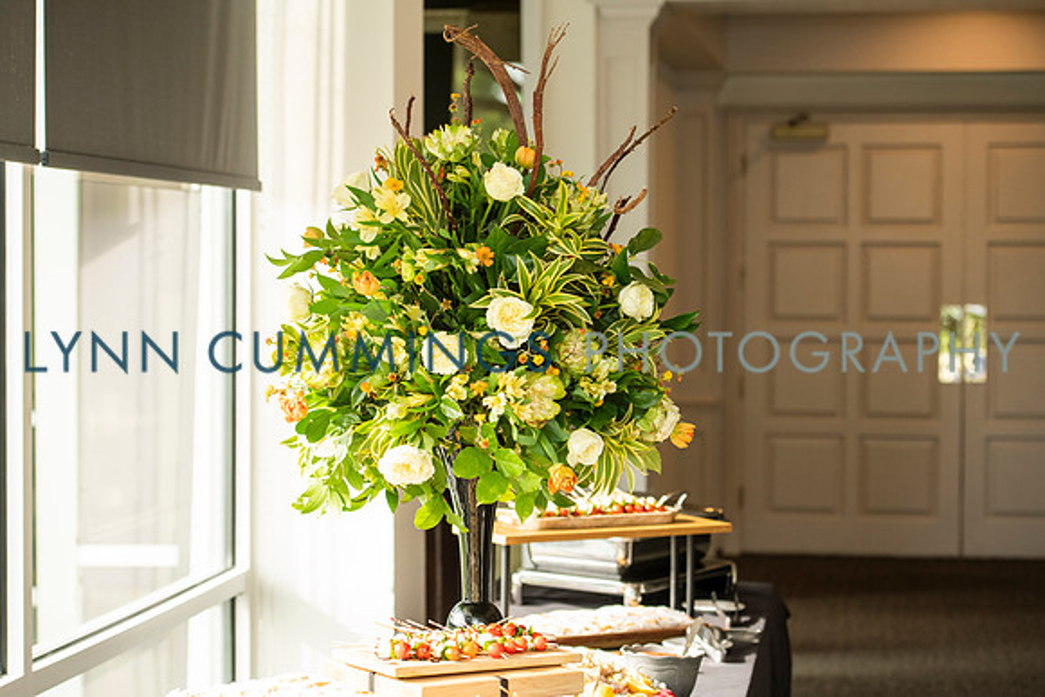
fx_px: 2462
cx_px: 511
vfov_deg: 16.1
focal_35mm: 85
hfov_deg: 24.0
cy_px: 351
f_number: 3.5
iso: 500
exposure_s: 1/160
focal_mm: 82
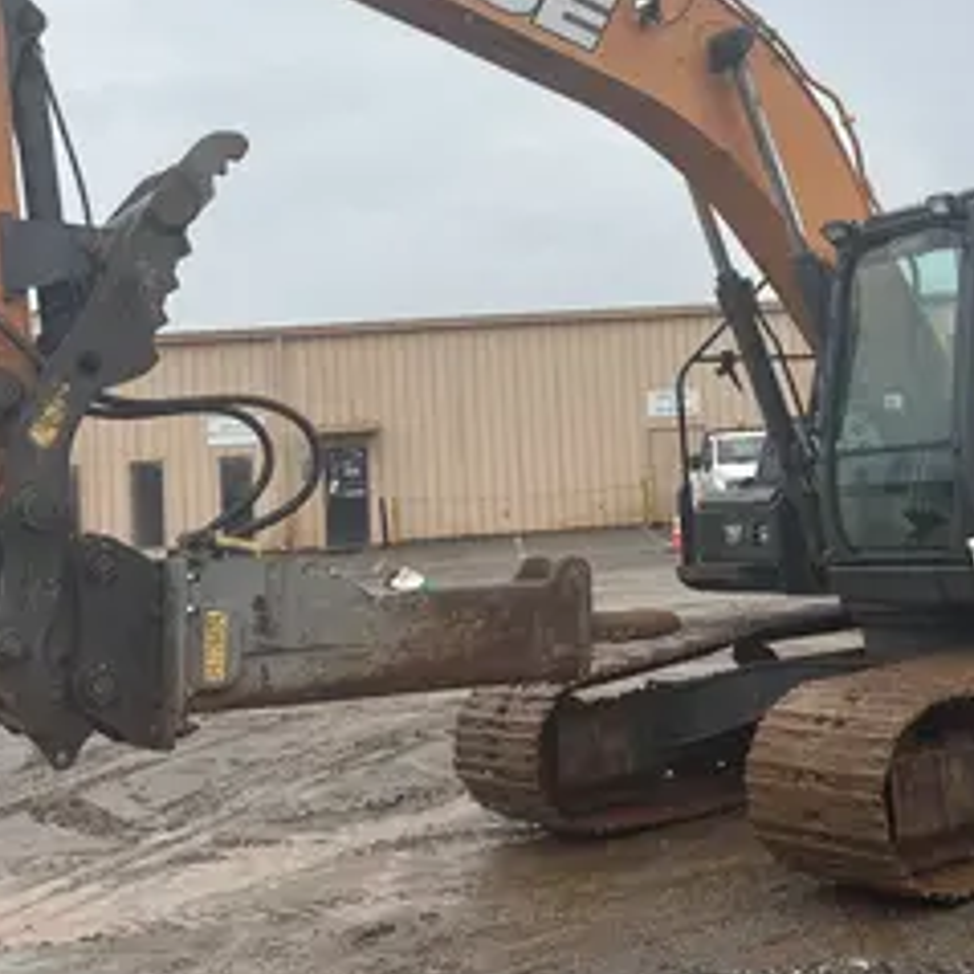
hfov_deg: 31.9
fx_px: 1687
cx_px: 652
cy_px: 312
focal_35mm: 53
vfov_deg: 31.9
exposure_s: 1/918
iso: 50
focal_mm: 5.96
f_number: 1.6
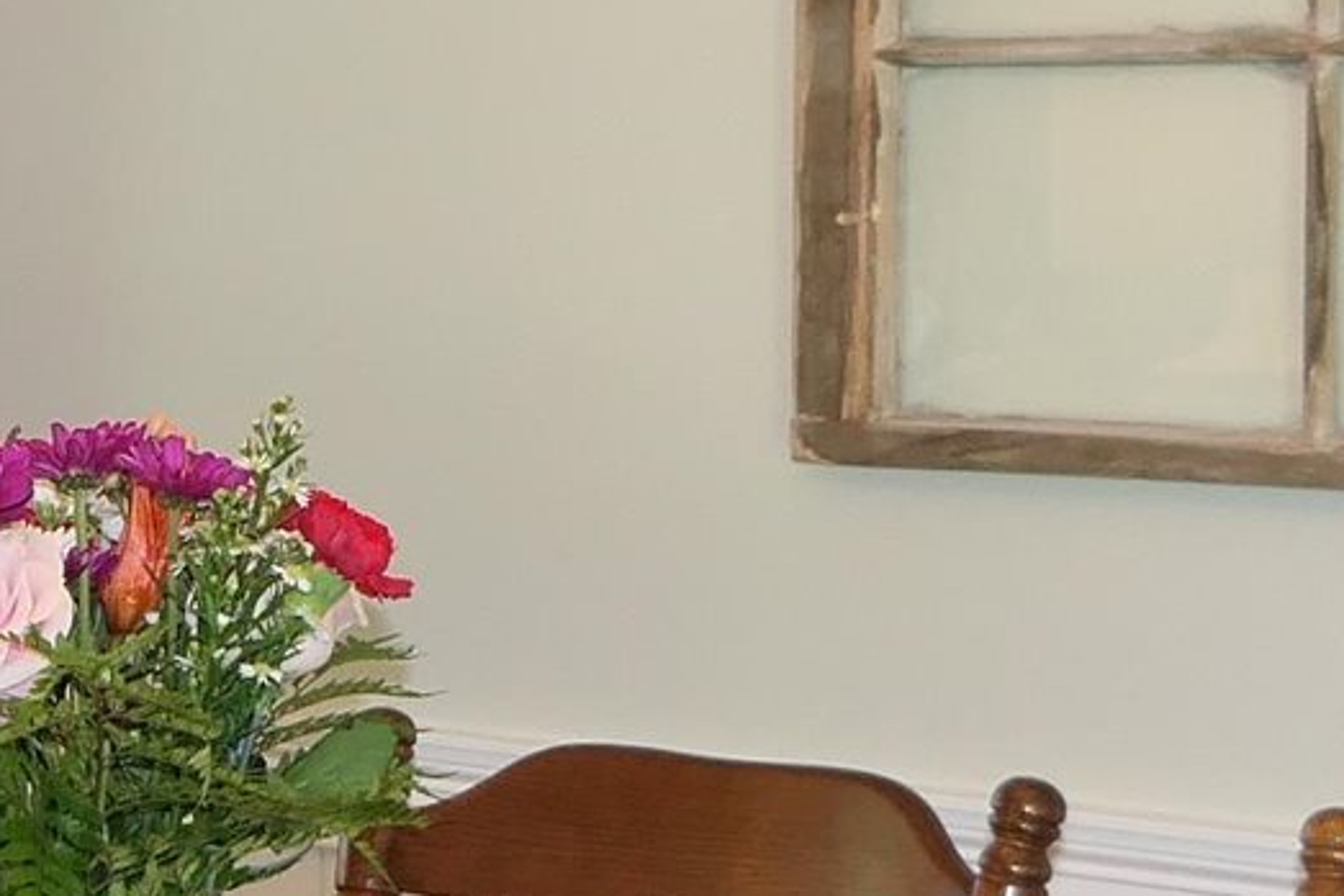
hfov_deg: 14.3
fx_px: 5265
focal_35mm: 141
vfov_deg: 9.7
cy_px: 521
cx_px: 18
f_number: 2.8
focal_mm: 8.8
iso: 500
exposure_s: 1/60
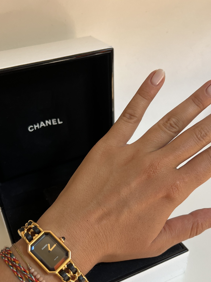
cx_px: 96
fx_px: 284
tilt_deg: -37.8
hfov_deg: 40.7
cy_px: 189
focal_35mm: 35
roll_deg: +7.1
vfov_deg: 51.6
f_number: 1.5
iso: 125
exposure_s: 1/118
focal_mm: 5.7
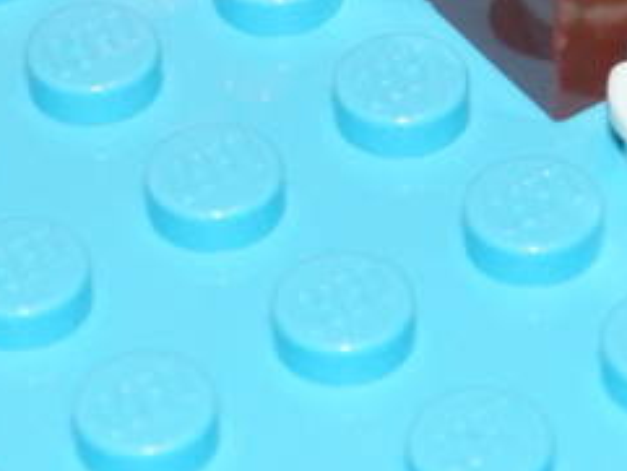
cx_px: 471
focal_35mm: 246
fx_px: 4458
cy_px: -207
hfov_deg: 8.0
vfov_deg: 6.0
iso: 320
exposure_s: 1/40
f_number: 4.4
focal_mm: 11.9
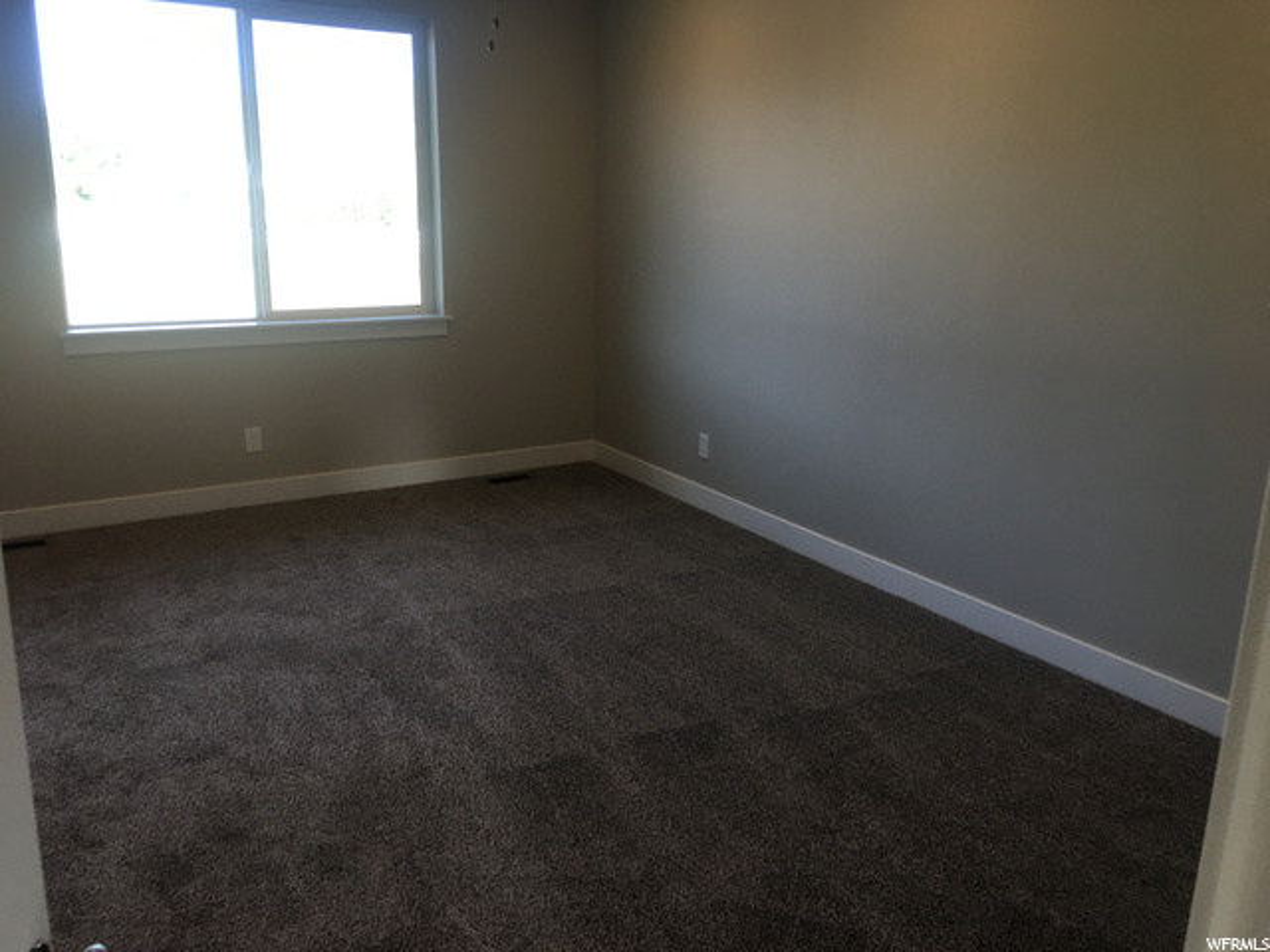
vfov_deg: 48.2
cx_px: 635
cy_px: 476
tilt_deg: -11.5
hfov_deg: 61.7
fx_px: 1064
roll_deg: -1.5
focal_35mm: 29
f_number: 2.2
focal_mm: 4.15
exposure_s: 1/40
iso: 25
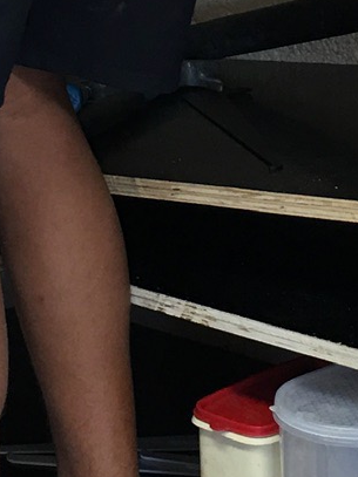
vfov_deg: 13.3
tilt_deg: -7.8
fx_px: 2014
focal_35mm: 146
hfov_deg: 10.2
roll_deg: -0.6
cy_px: -35
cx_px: 185
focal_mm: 4.15
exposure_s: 1/17
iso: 40
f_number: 2.2
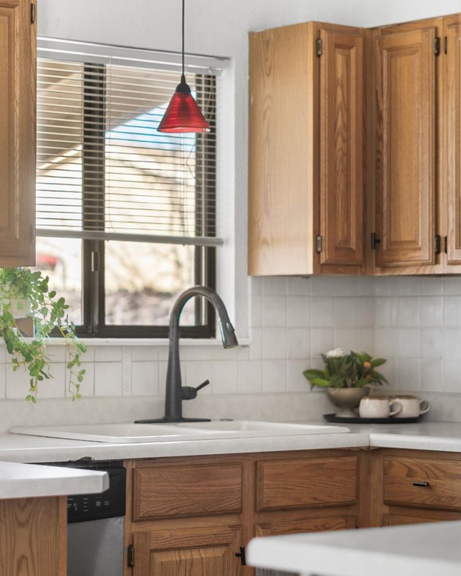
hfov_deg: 14.5
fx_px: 1807
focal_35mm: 106
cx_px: 194
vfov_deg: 18.1
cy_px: 288
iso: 125
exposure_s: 1/10
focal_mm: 50
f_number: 1.8
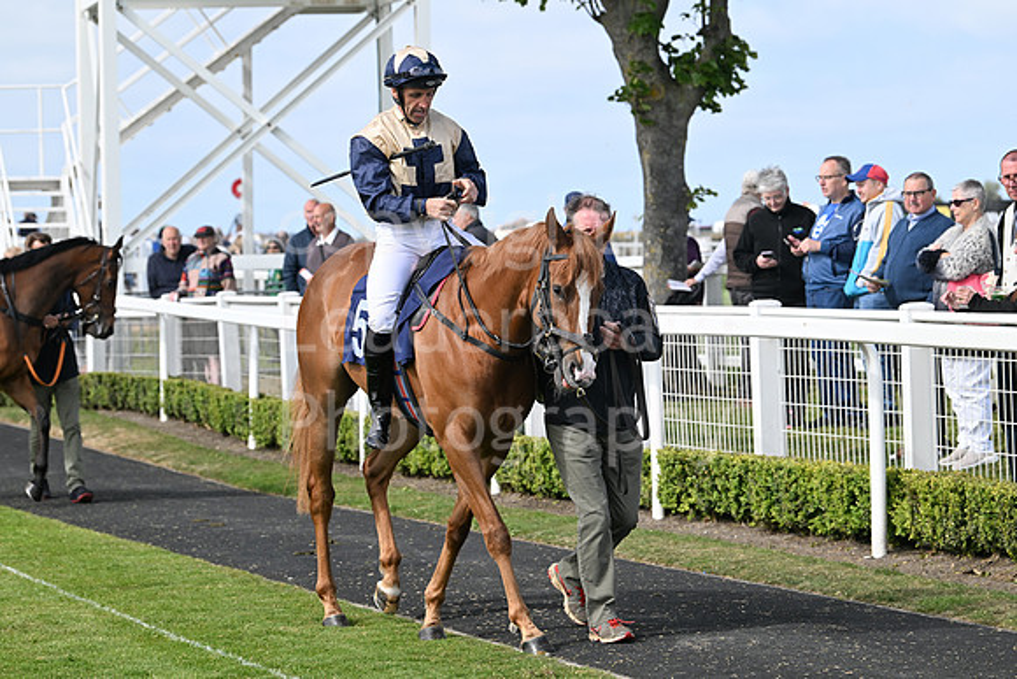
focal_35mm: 130
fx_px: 3673
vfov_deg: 10.6
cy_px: 340
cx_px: 508
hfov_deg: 15.8
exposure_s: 1/1000
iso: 400
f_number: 6.3
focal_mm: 130
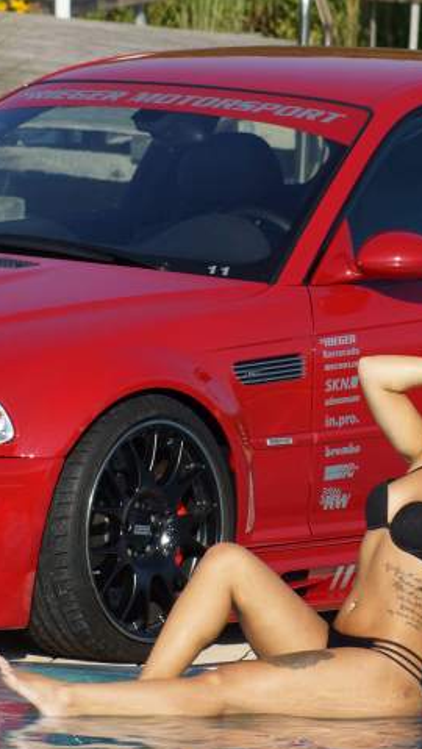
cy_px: 331
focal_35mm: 537
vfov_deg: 4.0
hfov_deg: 2.3
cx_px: 217
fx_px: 10666
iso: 400
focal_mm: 160
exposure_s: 1/1000
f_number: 10
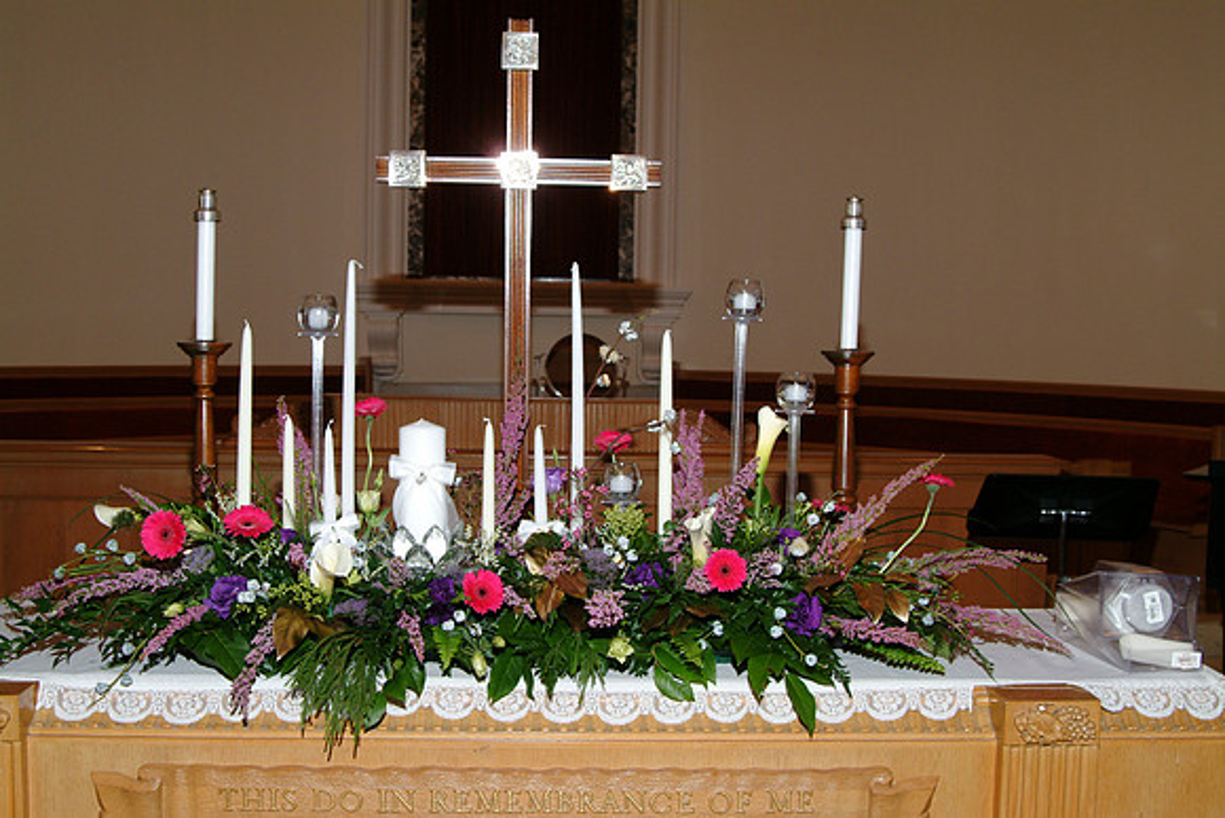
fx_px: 1429
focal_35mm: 42
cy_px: 409
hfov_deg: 46.4
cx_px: 612
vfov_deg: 31.9
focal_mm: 28
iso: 400
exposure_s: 1/60
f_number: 5.6
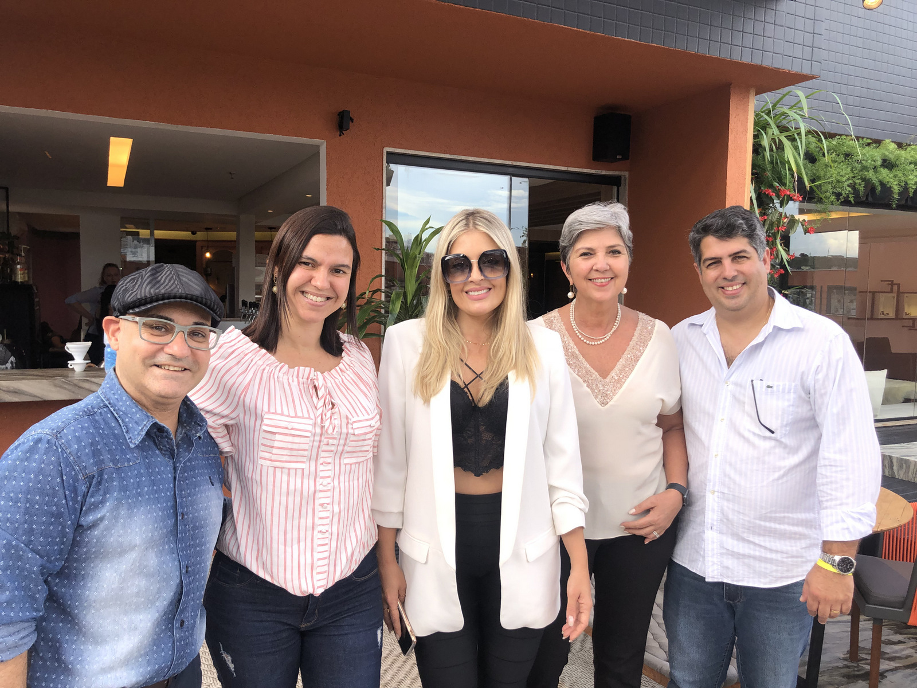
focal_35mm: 28
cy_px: 344
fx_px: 742
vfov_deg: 49.7
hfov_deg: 63.4
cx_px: 458
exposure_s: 1/287
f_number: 1.8
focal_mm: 3.99
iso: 20
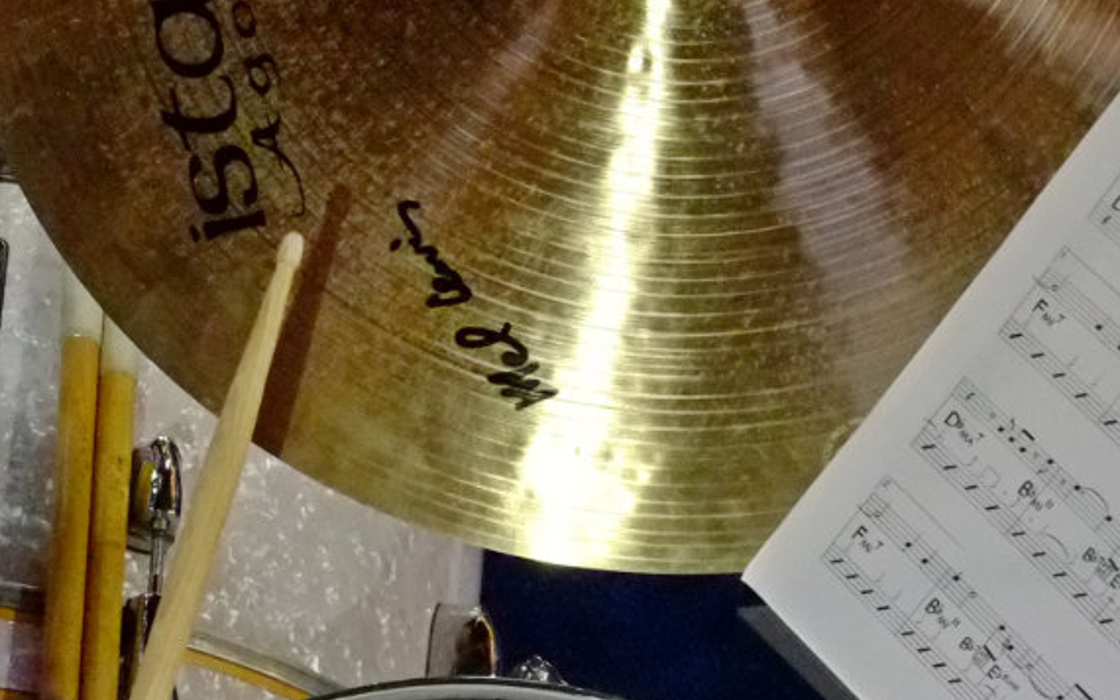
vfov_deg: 4.6
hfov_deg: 7.2
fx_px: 8698
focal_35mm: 285
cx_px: -733
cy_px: 494
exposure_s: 1/125
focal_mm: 55
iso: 6400
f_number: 6.4
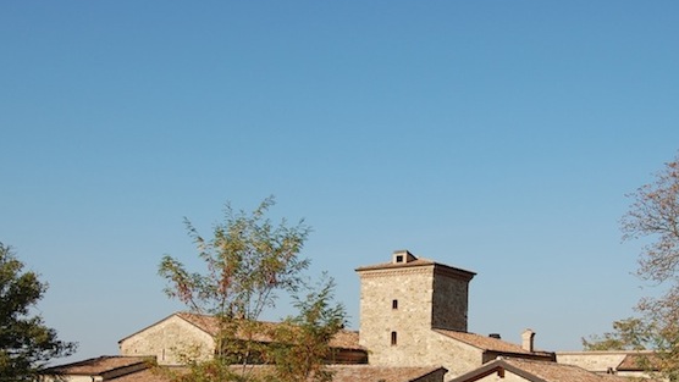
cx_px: 396
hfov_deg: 42.2
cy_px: 286
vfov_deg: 24.3
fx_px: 877
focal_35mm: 49
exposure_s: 1/320
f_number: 9
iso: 200
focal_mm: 23
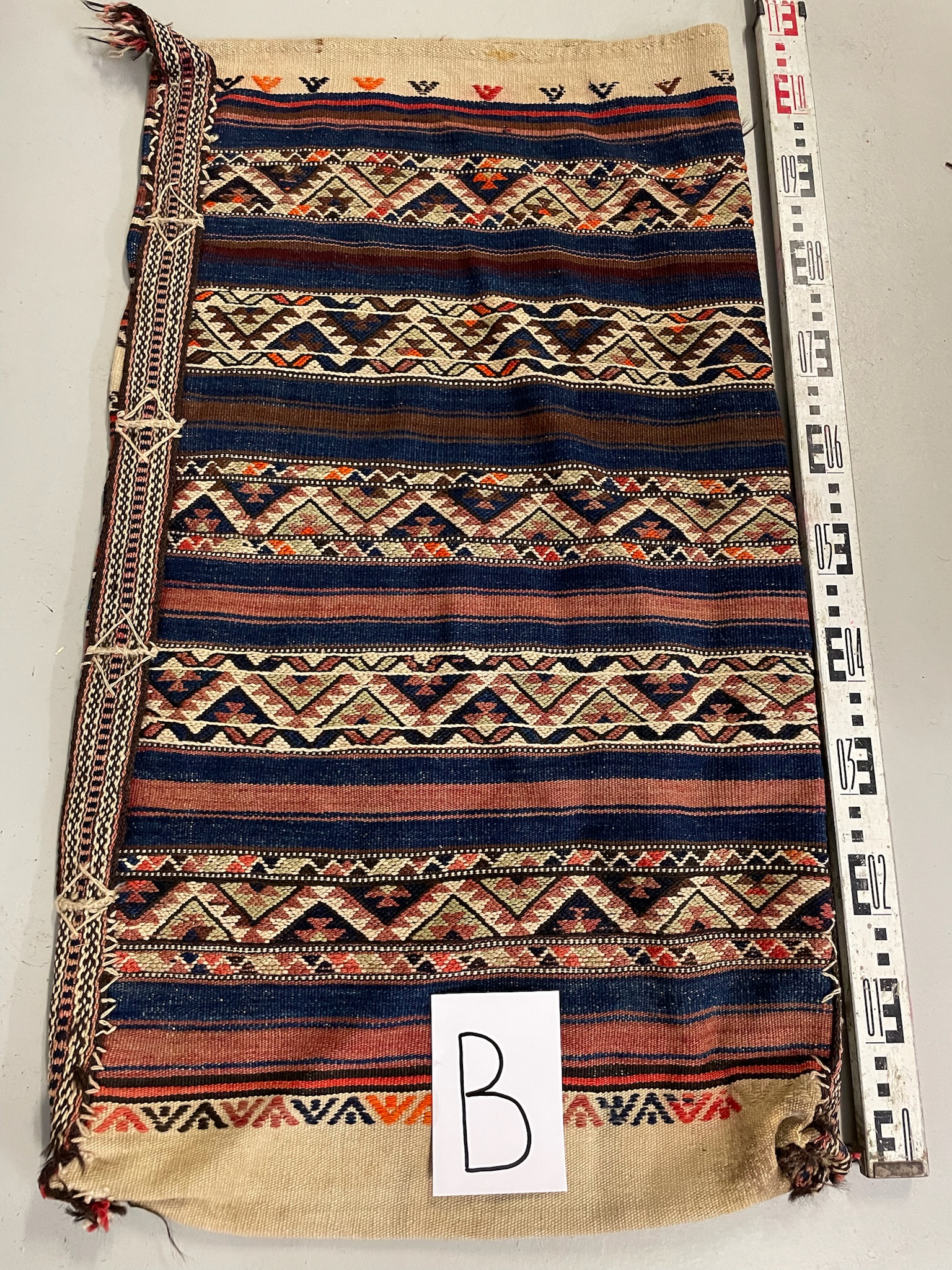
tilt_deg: -75.3
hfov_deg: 53.1
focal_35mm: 26
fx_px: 953
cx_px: 476
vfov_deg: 67.3
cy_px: 635
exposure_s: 1/50
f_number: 1.6
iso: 400
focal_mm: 4.2
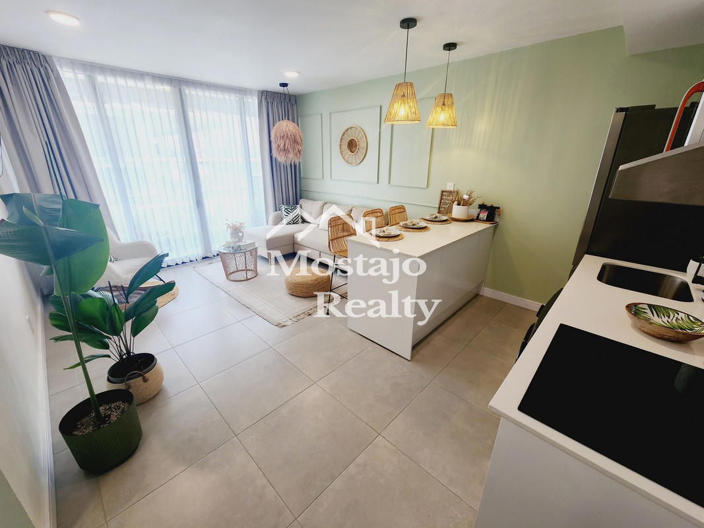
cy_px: 264
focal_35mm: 13
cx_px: 352
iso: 50
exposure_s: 1/60
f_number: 2.2
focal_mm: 2.2
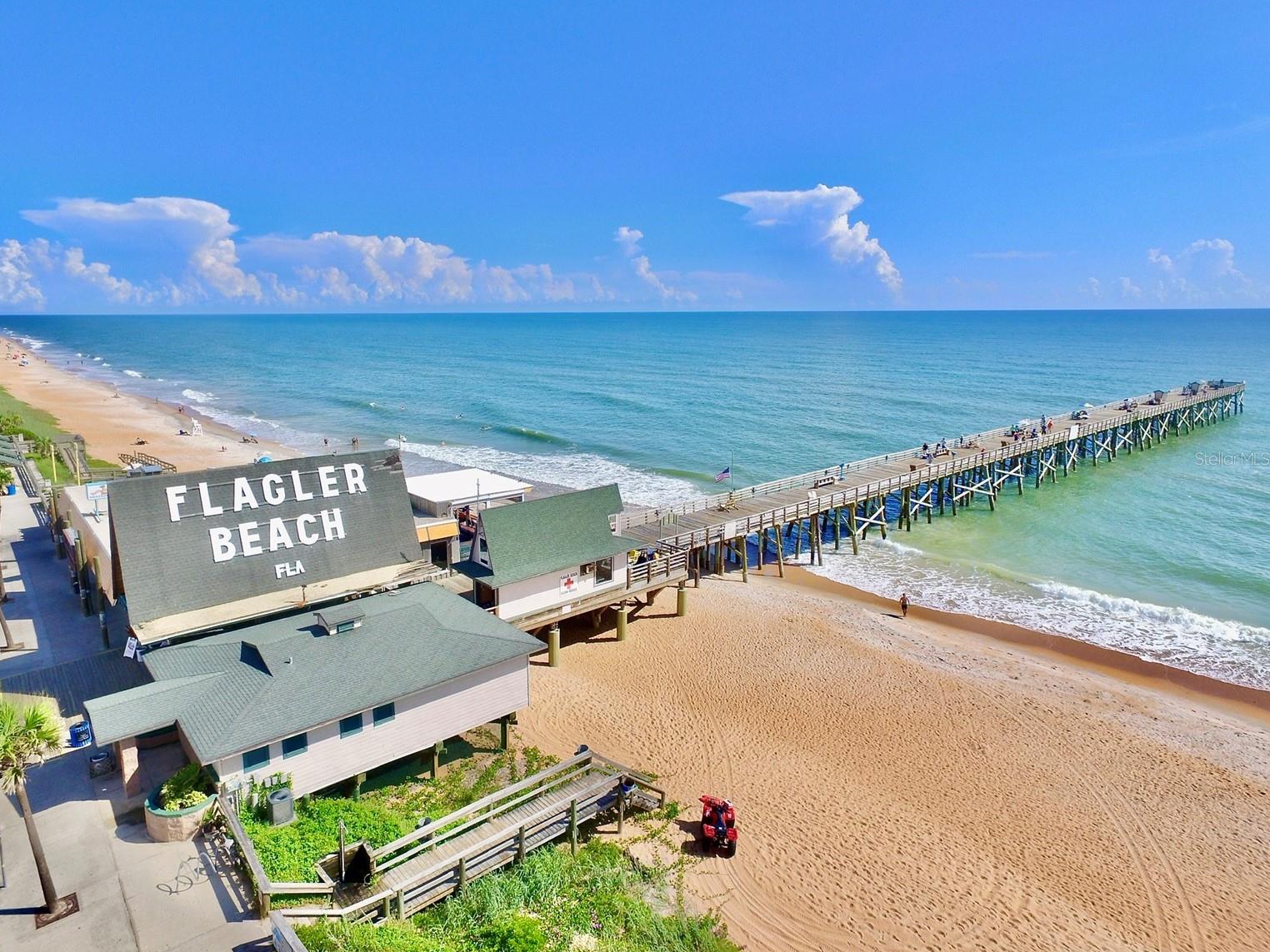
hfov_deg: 78.9
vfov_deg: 63.4
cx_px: 607
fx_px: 770
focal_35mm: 21
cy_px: 458
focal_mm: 3.61
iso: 100
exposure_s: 1/919
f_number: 2.8
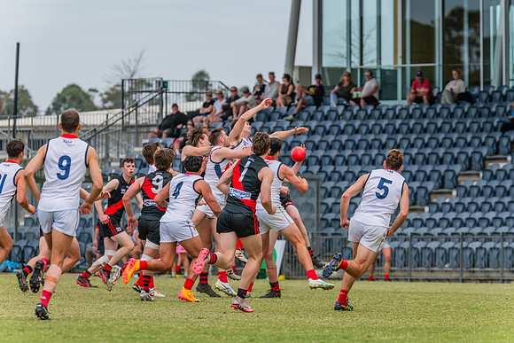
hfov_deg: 6.2
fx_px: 4730
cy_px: 171
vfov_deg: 4.2
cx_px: 257
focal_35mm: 331
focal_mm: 330
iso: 800
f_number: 9
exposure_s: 1/1250
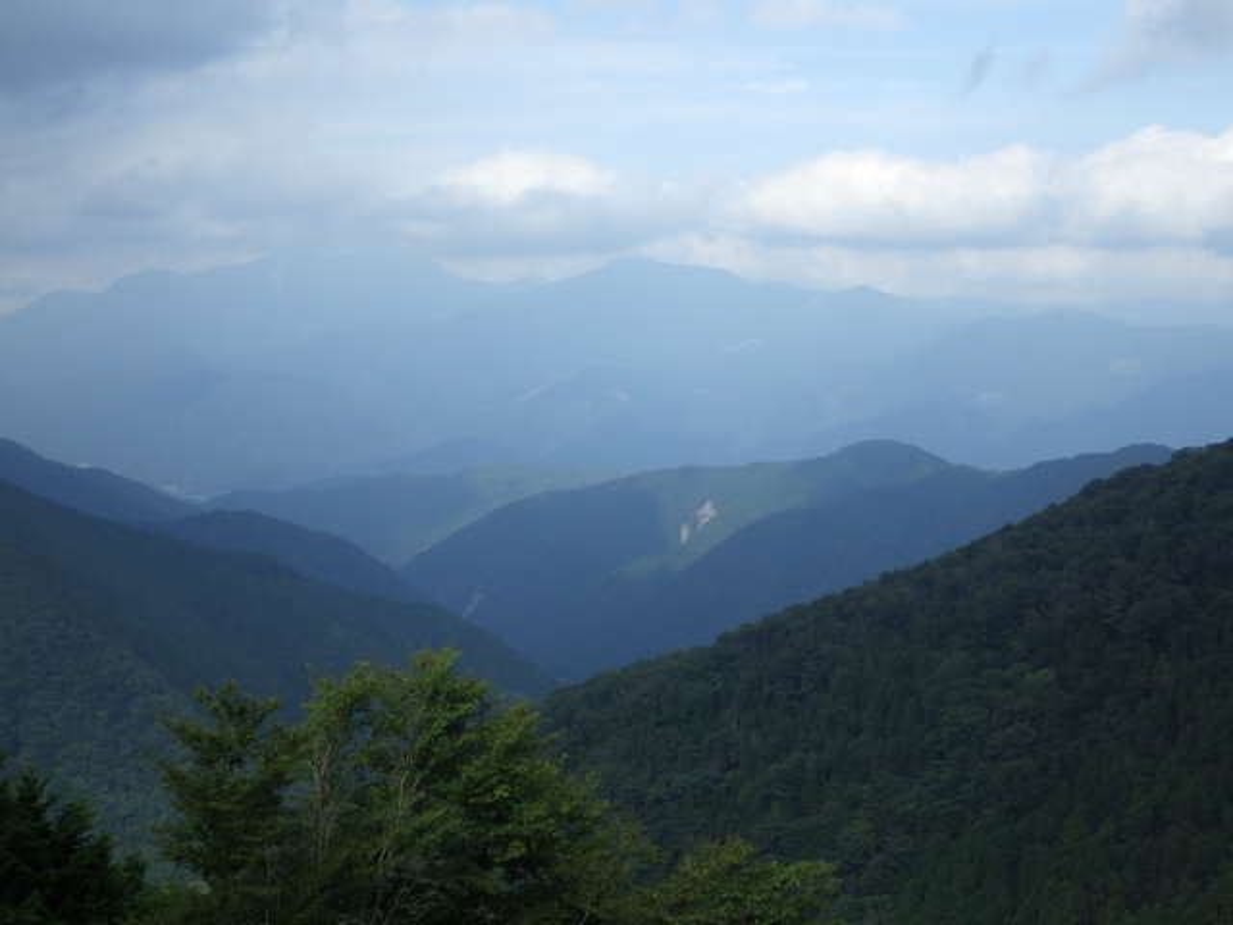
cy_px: 462
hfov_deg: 38.2
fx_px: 1781
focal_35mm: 50
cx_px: 616
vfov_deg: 29.1
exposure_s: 1/500
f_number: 4.4
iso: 125
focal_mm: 9
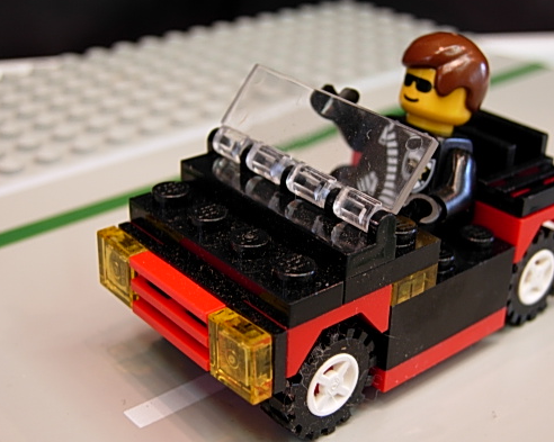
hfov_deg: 30.9
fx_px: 1000
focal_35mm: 61
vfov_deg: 25.0
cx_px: 321
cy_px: 226
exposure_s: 1/5.4
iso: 50
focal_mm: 10.1
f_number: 3.1
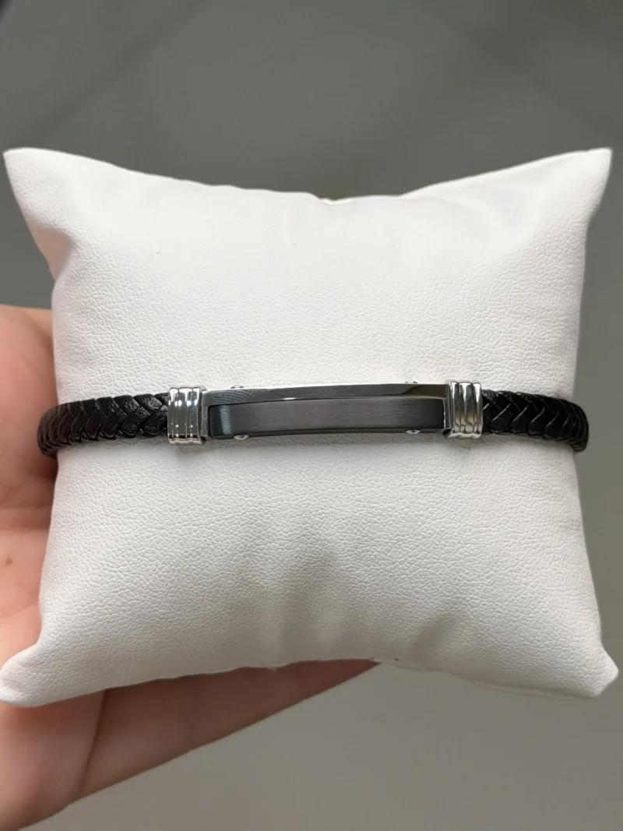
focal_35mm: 48
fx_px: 1152
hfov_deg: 30.3
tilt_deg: -60.9
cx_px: 312
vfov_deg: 39.7
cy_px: 416
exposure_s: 1/561
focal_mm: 6.76
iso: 64
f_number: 1.78
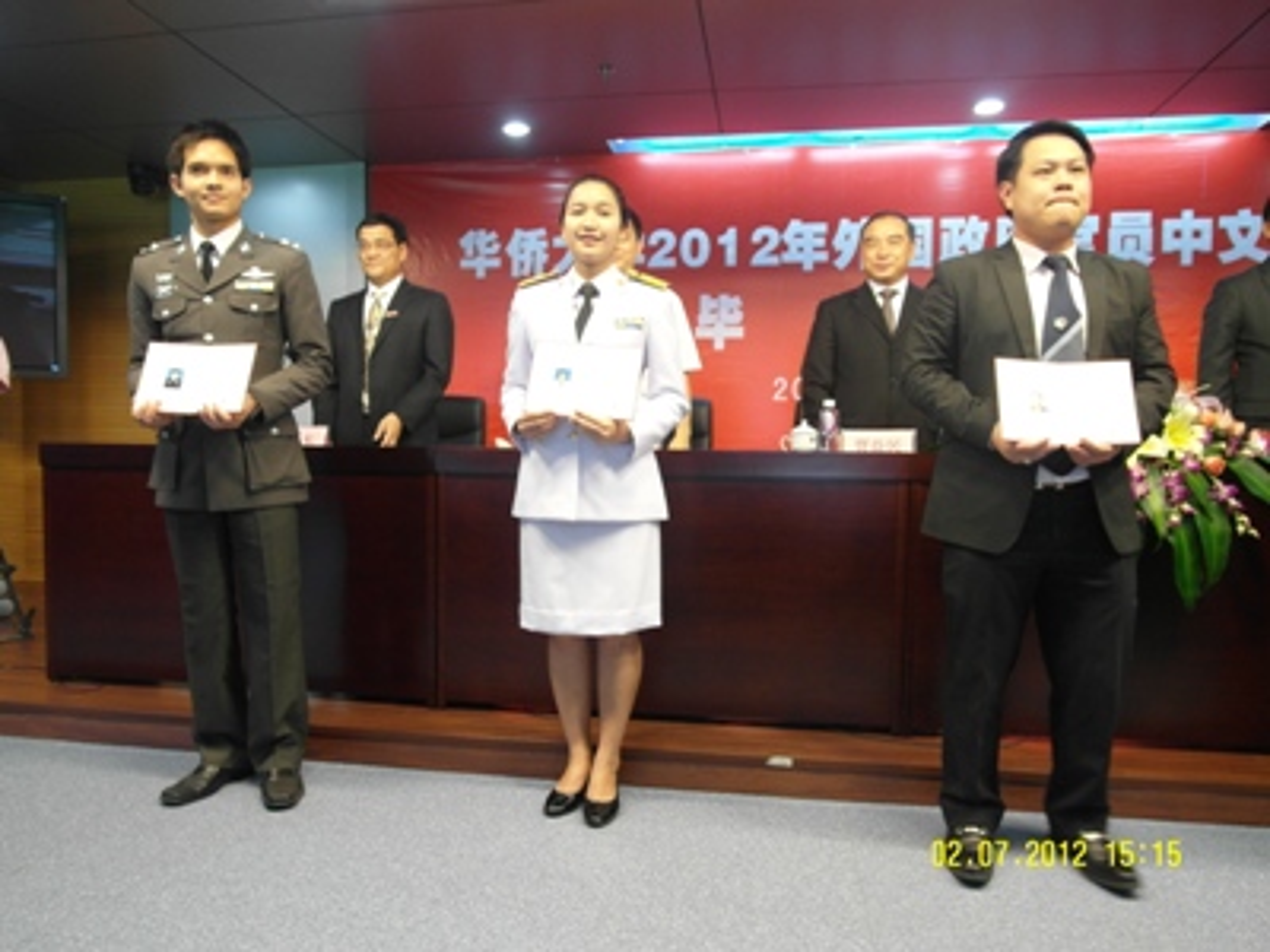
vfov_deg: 56.8
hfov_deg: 71.6
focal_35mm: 24
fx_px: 881
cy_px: 476
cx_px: 635
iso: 200
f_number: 2.5
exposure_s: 1/30
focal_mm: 5.2
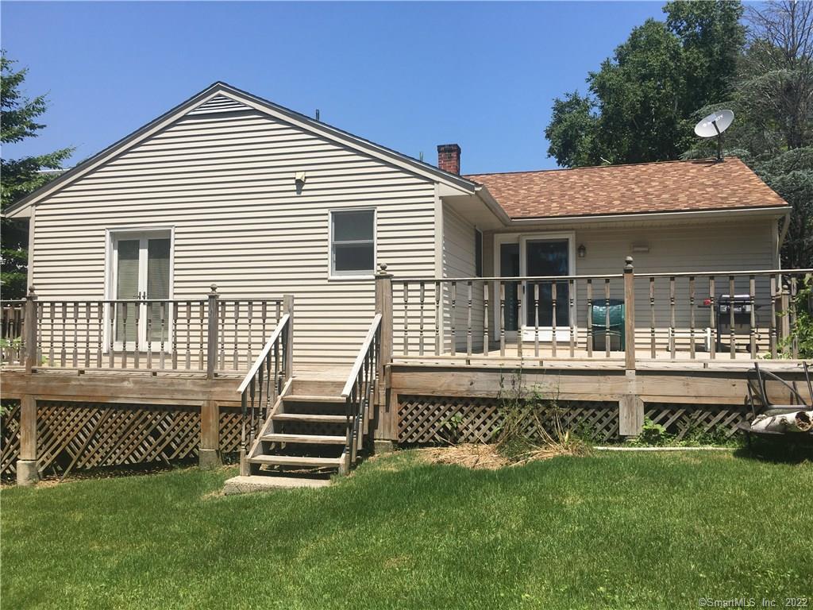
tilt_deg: +4.1
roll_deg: -0.1
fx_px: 681
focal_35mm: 29
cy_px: 305
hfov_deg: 61.7
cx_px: 406
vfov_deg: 48.2
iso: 25
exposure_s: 1/1603
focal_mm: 4.15
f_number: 2.2
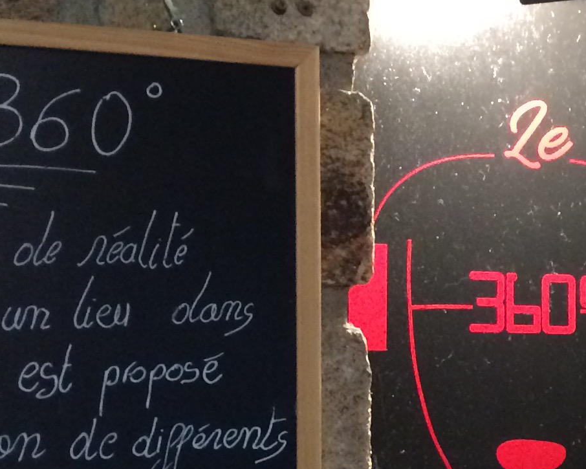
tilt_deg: -1.1
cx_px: 743
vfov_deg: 15.0
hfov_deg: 17.7
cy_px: 366
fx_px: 1769
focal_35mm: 102
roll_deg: -0.4
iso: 320
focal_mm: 4.15
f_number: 2.2
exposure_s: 1/25
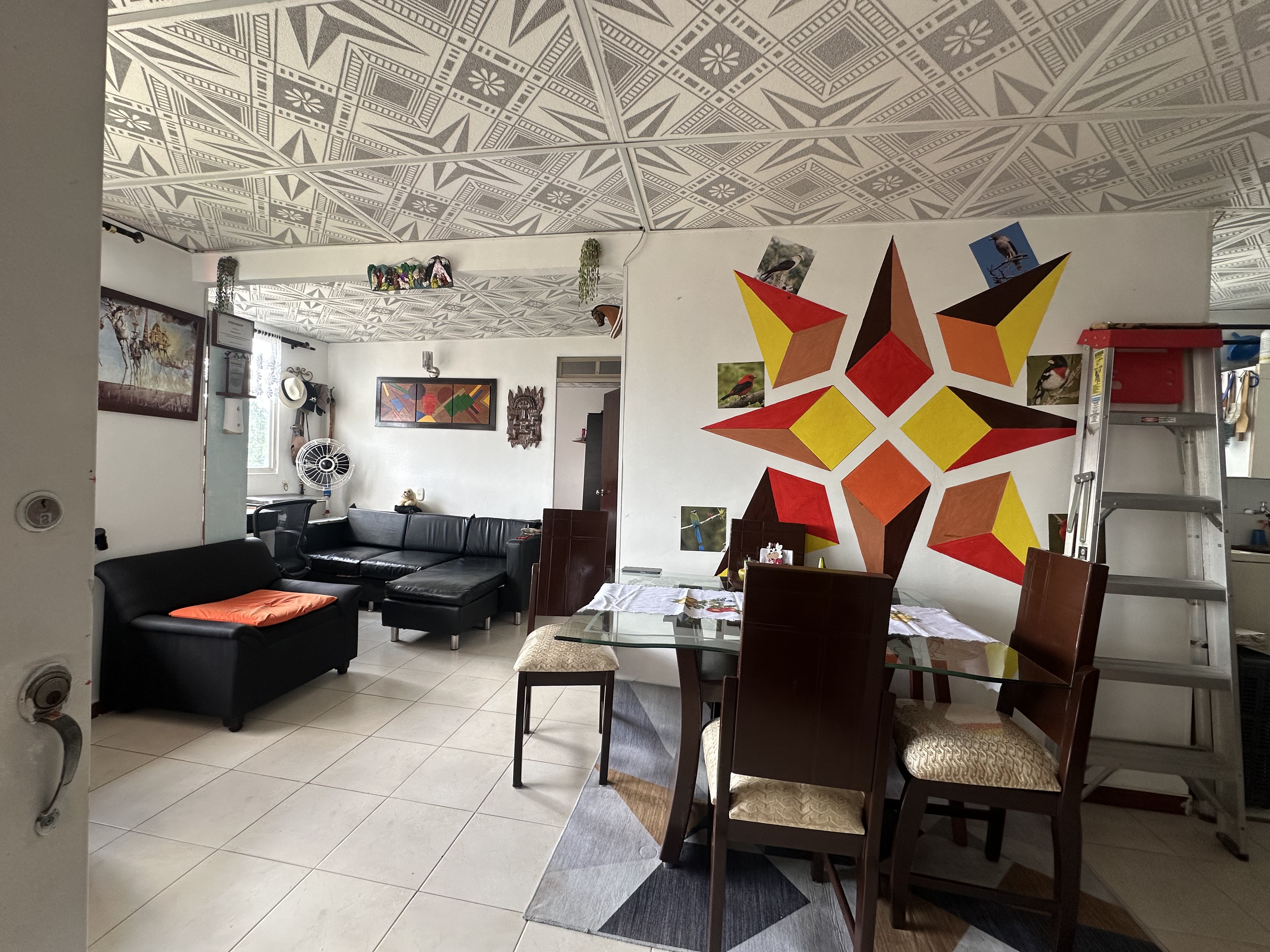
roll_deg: -2.3
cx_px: 635
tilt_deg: -0.9
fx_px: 514
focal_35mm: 14
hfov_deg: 102.1
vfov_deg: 85.7
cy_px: 476
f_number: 2.2
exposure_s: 1/99
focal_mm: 2.22
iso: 100
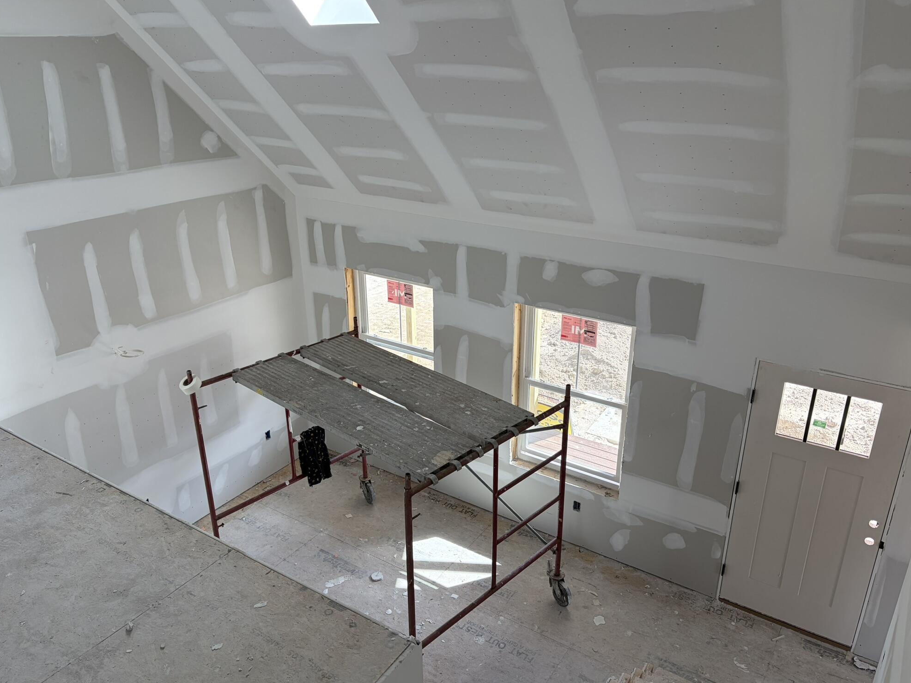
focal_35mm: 27
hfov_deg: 65.3
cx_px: 447
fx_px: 711
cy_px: 345
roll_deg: +0.6
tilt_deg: -23.0
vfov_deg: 51.4
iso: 80
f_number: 1.6
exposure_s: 1/211
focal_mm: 5.96
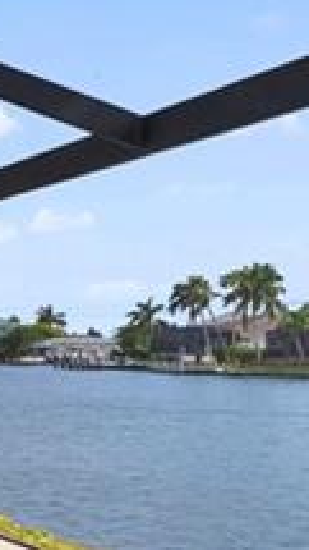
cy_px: 359
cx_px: -508
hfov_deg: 12.9
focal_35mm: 60
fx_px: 874
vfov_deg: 34.6
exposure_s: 1/500
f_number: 11
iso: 2000
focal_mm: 12
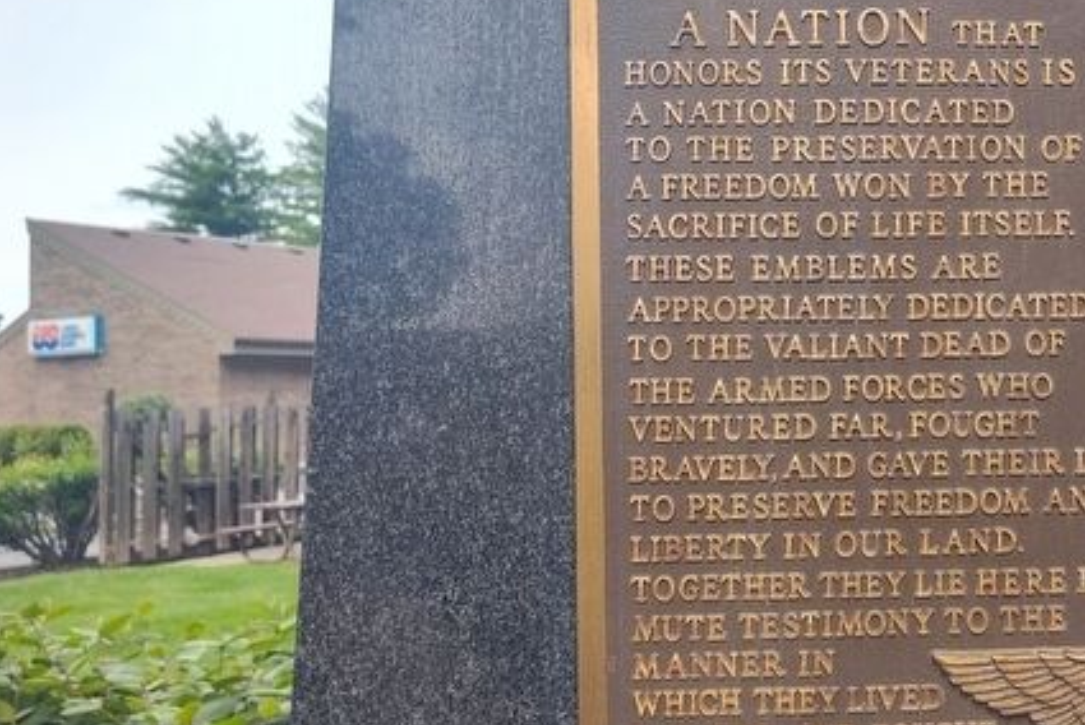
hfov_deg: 41.5
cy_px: 360
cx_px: 886
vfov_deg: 29.9
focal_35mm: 45
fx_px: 1357
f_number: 1.8
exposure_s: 1/417
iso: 100
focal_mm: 5.56
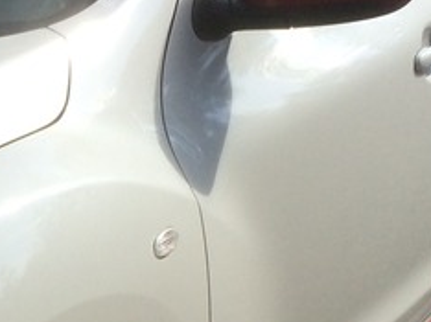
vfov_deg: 11.5
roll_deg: -0.2
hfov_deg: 14.9
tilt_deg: -19.2
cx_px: -109
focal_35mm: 127
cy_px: 320
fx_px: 1580
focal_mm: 4.15
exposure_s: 1/1709
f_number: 2.2
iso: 32
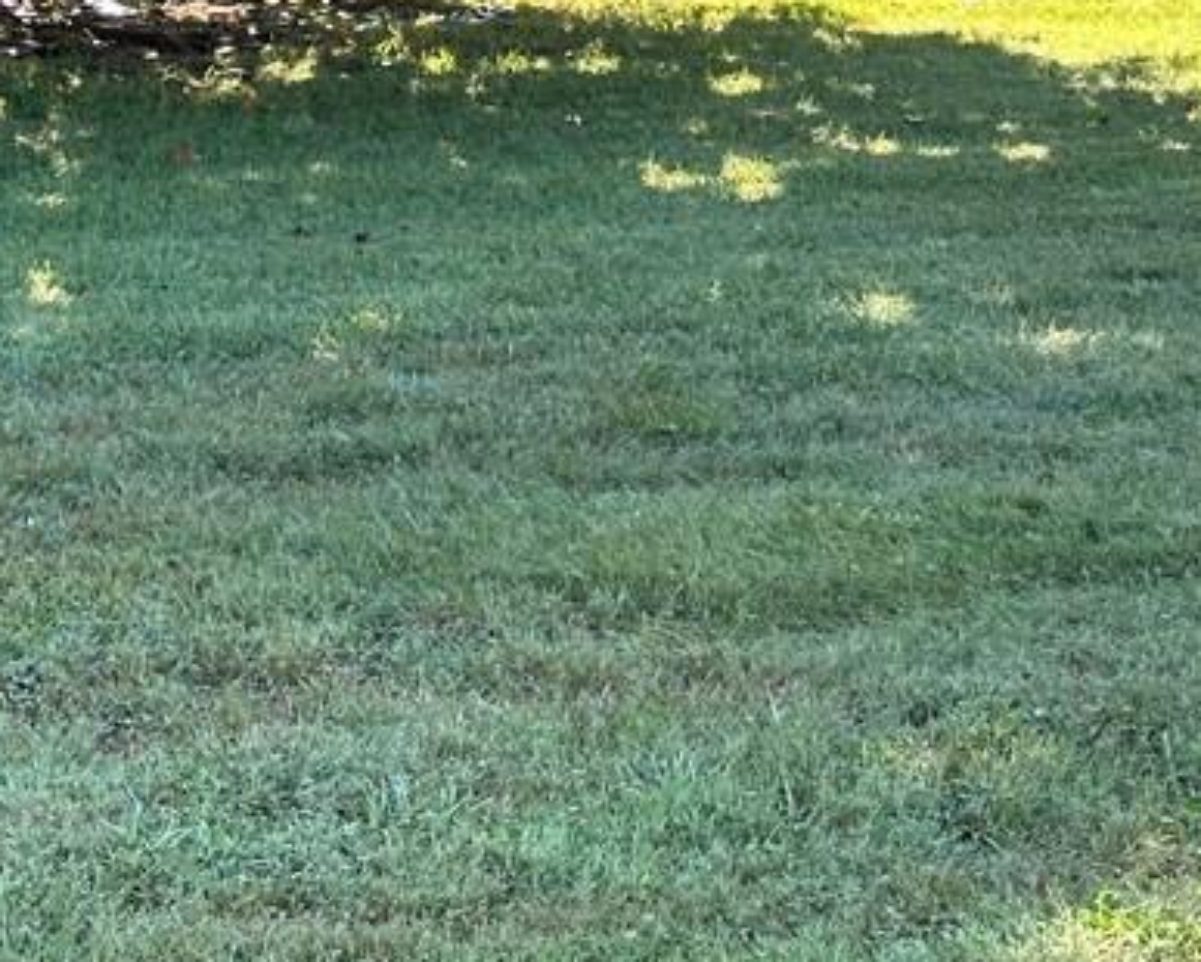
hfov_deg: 15.5
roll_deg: -2.4
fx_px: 4410
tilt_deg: -10.0
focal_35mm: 124
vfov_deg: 12.4
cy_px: 329
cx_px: 838
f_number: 1.78
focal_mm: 6.86
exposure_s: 1/307
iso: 64
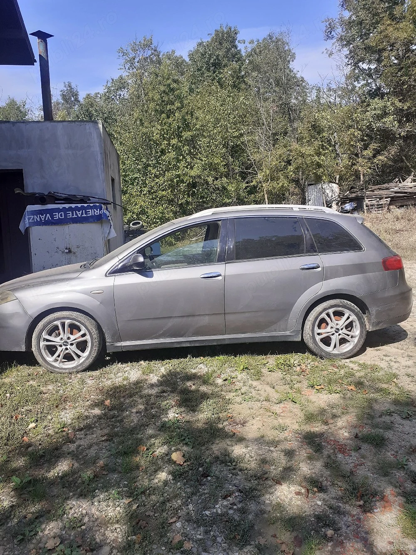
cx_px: 208
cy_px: 278
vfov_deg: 65.3
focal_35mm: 27
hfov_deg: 51.4
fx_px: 433
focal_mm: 3.6
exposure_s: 1/1111
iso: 40
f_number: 1.9
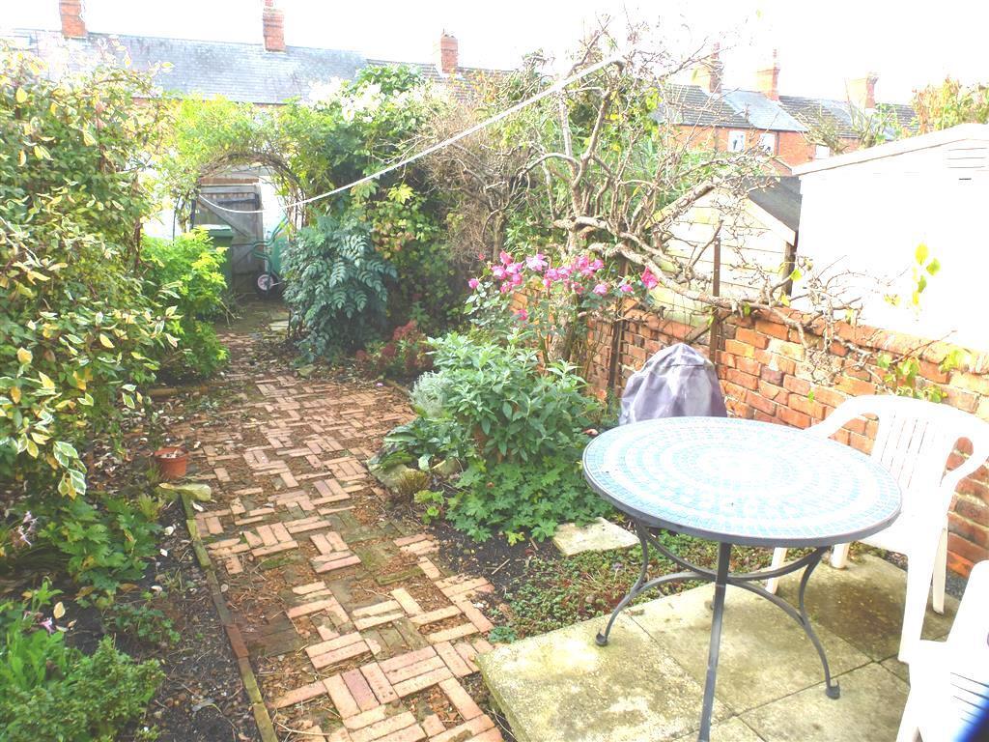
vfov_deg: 56.8
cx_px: 494
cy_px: 371
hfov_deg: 71.6
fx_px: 686
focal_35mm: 24
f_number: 4
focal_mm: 4.3
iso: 100
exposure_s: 1/125
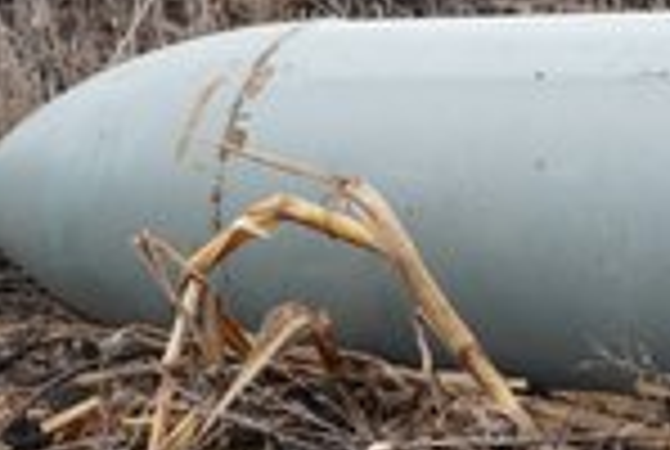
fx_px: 1573
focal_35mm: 84
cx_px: 603
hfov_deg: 23.4
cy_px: 200
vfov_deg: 16.3
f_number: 4
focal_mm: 21
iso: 250
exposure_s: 1/160
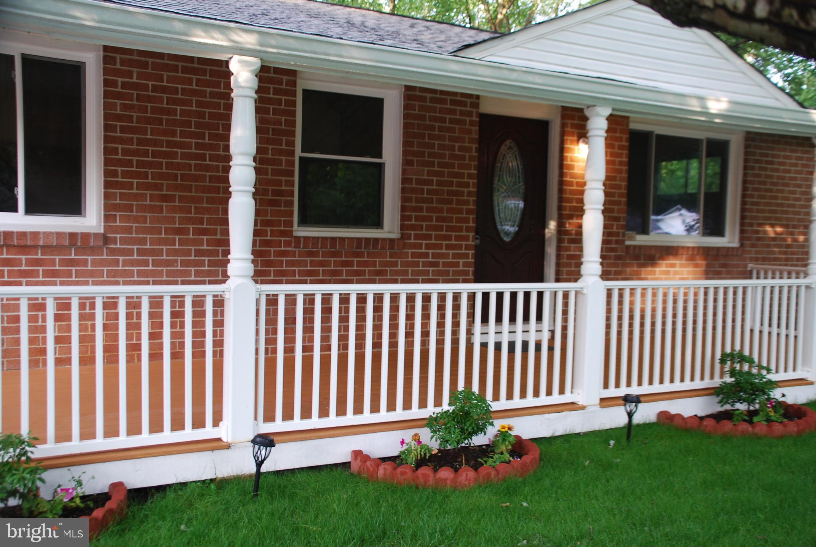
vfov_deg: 37.0
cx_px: 408
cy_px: 274
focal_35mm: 36
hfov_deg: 53.0
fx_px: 818
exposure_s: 1/30
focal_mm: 24
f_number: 3.8
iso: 360
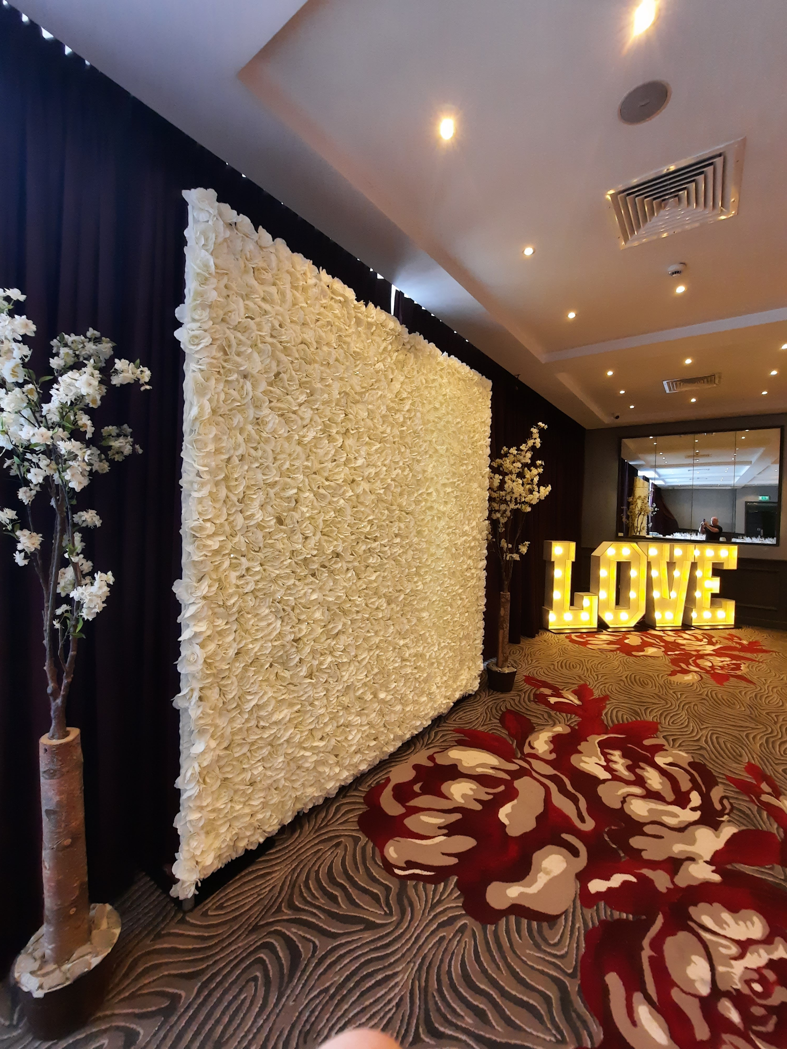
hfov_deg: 89.9
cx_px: 394
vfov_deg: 106.2
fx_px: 394
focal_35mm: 13
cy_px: 524
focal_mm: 1.74
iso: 200
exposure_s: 1/50
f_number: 2.2
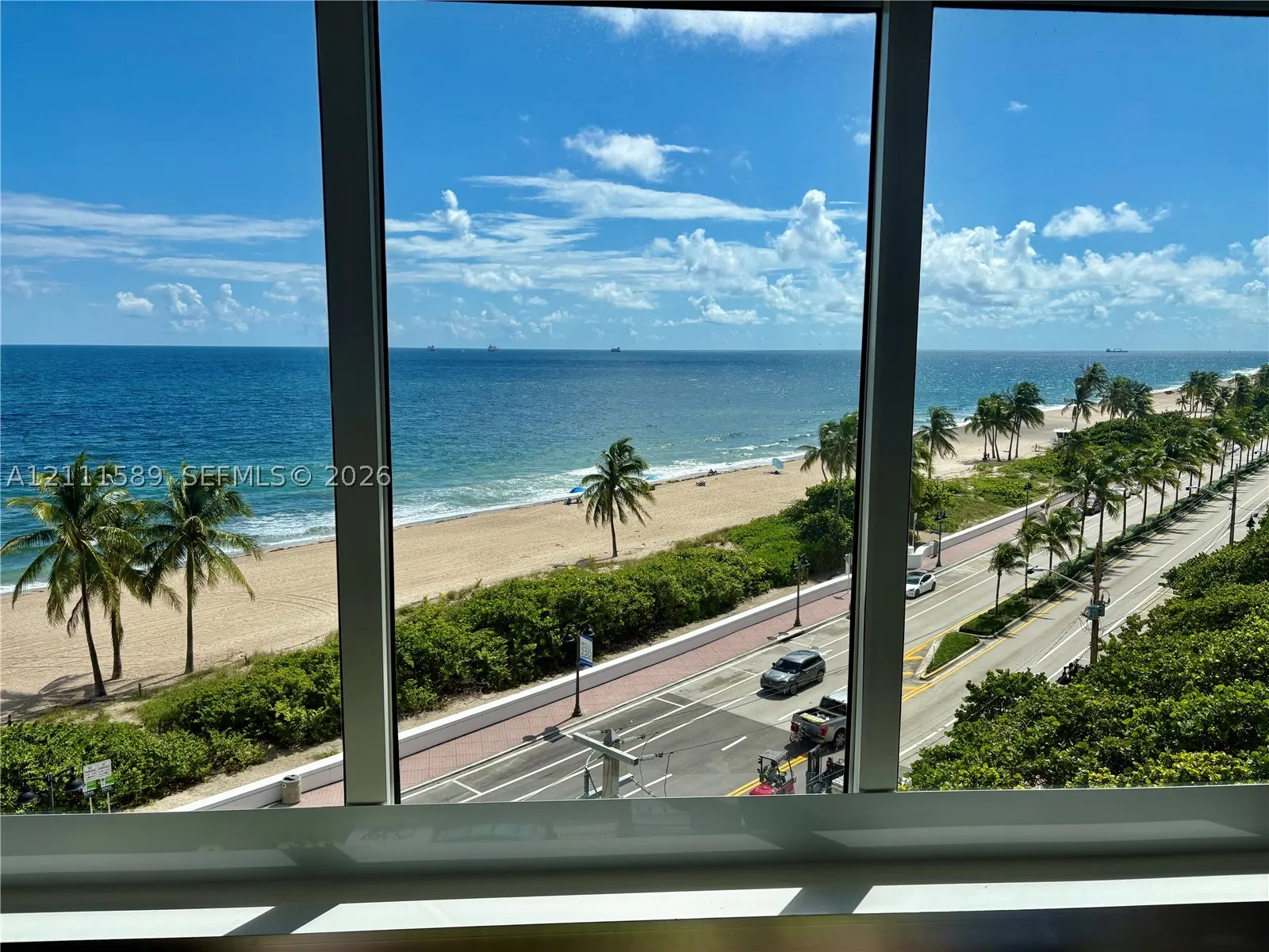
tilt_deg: -8.4
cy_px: 476
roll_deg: -0.5
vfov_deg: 53.1
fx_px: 953
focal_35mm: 26
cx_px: 634
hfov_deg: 67.3
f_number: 1.6
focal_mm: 5.96
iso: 50
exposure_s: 1/2865
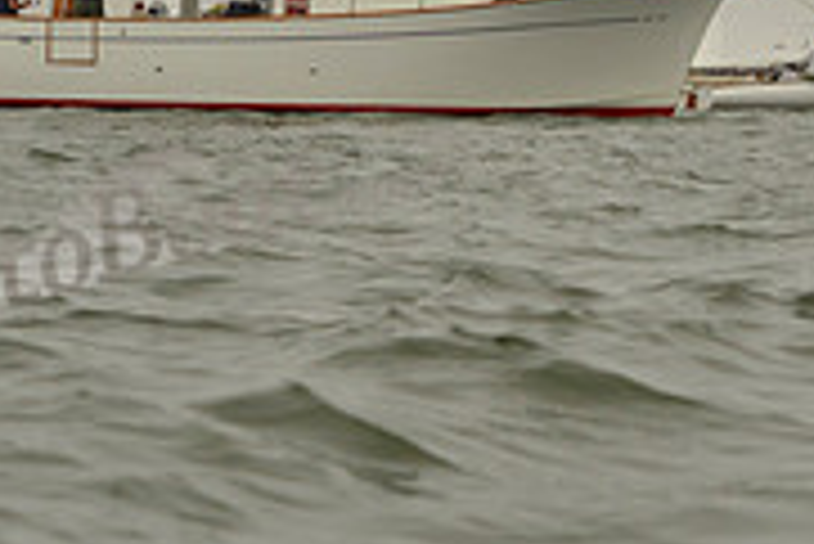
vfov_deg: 6.1
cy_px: -56
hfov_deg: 9.2
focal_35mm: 224
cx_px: 679
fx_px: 5069
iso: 400
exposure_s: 1/2000
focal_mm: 70
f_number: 8
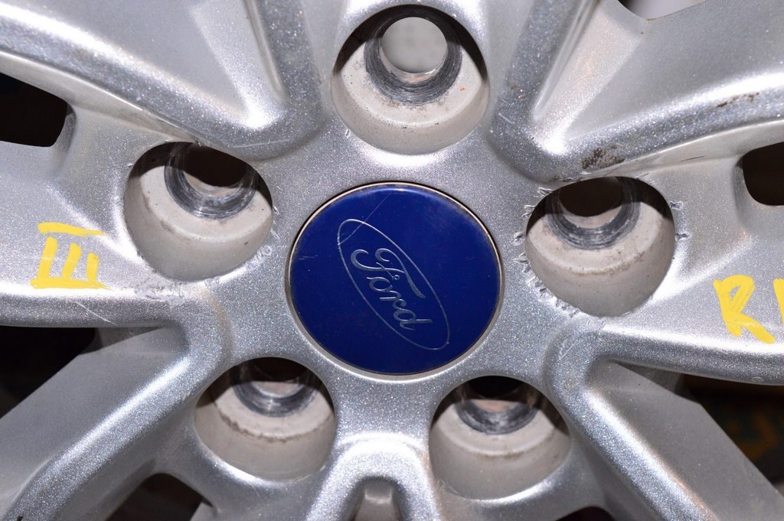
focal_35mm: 69
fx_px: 1501
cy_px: 260
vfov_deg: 19.7
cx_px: 392
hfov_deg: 29.3
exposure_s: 1/200
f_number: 8
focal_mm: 46
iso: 1600
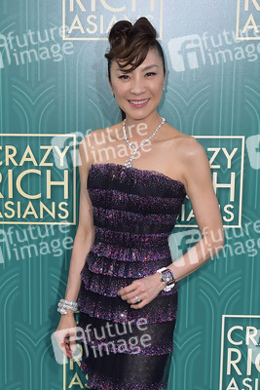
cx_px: 130
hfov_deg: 35.1
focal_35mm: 38
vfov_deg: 50.7
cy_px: 195
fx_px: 411
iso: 400
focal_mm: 38
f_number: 6.3
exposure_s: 1/250
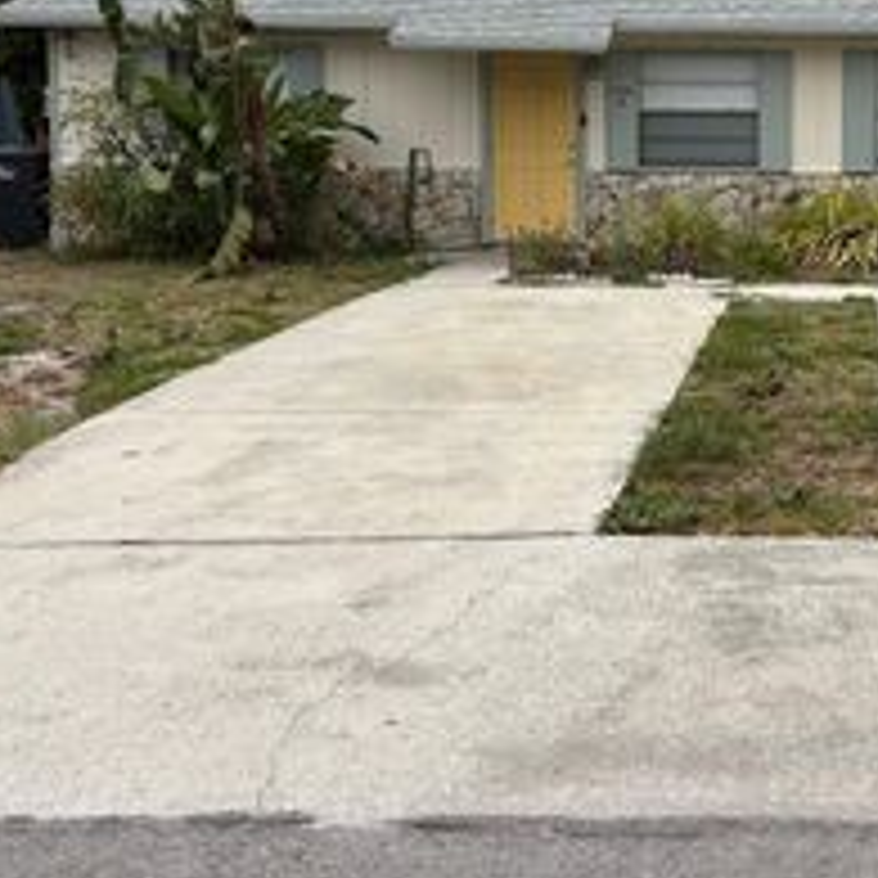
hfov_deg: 27.8
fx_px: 1693
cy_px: 245
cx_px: 815
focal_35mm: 59
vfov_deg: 28.7
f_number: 1.6
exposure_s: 1/3448
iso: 50
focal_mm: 5.96
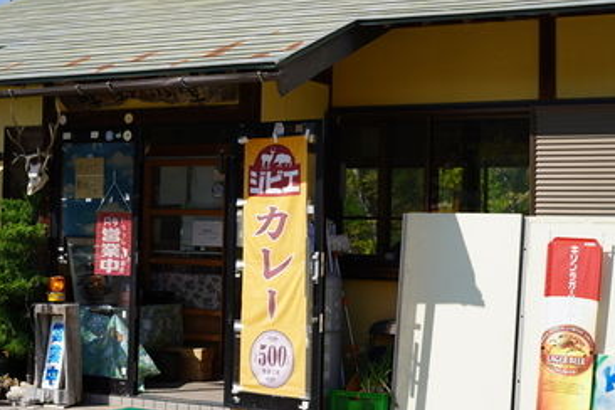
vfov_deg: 17.5
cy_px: 169
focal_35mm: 78
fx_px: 1332
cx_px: 238
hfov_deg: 25.9
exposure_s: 1/640
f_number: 5.6
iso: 100
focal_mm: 35
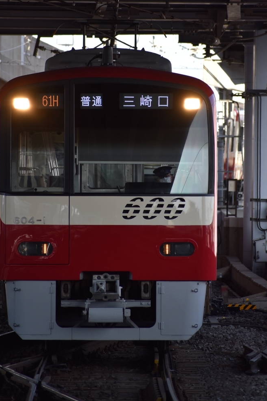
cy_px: 160
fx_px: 4659
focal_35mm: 419
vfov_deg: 4.9
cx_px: 133
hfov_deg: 3.3
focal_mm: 230
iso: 360
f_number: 5.6
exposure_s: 1/500
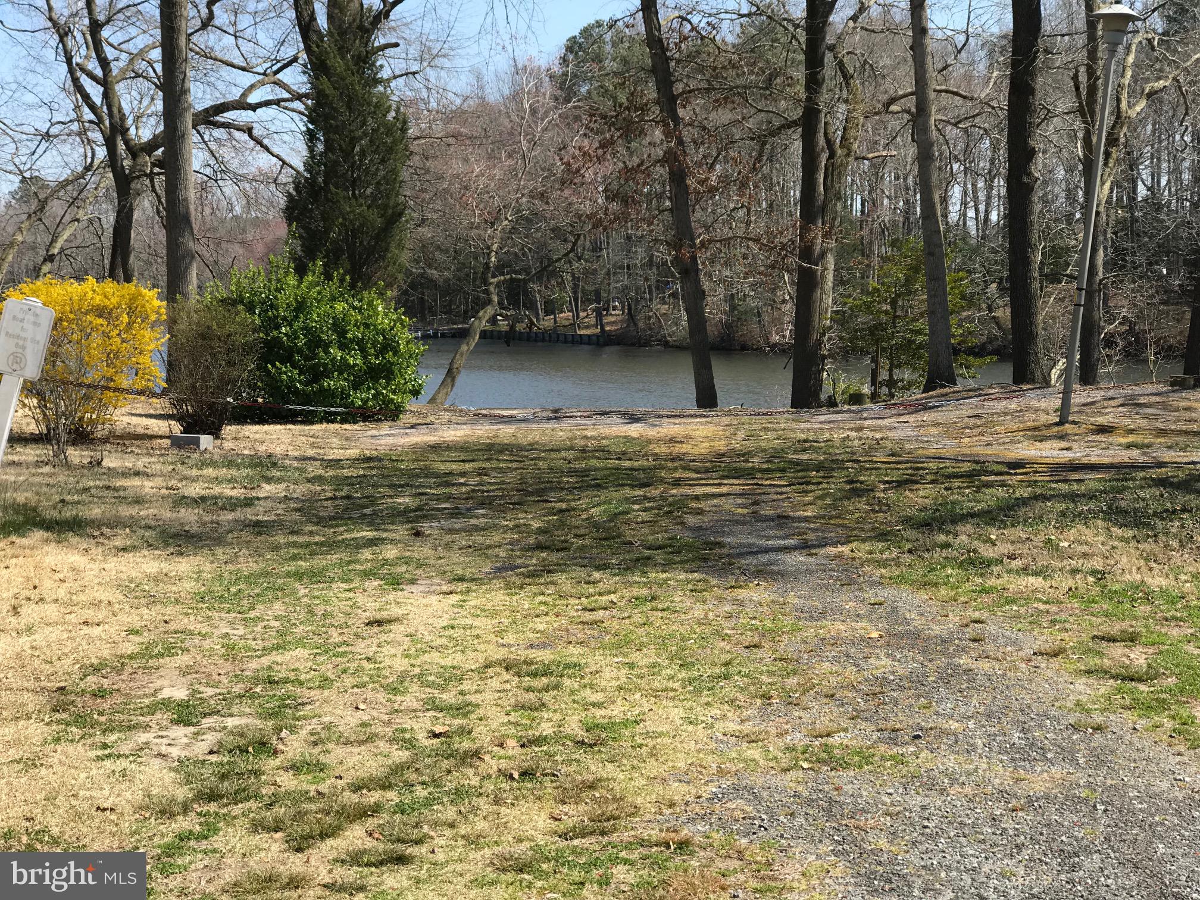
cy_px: 450
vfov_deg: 25.7
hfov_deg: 33.8
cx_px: 600
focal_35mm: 57
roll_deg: -0.6
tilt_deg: -5.0
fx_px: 1976
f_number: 2.8
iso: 20
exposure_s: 1/515
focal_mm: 6.6
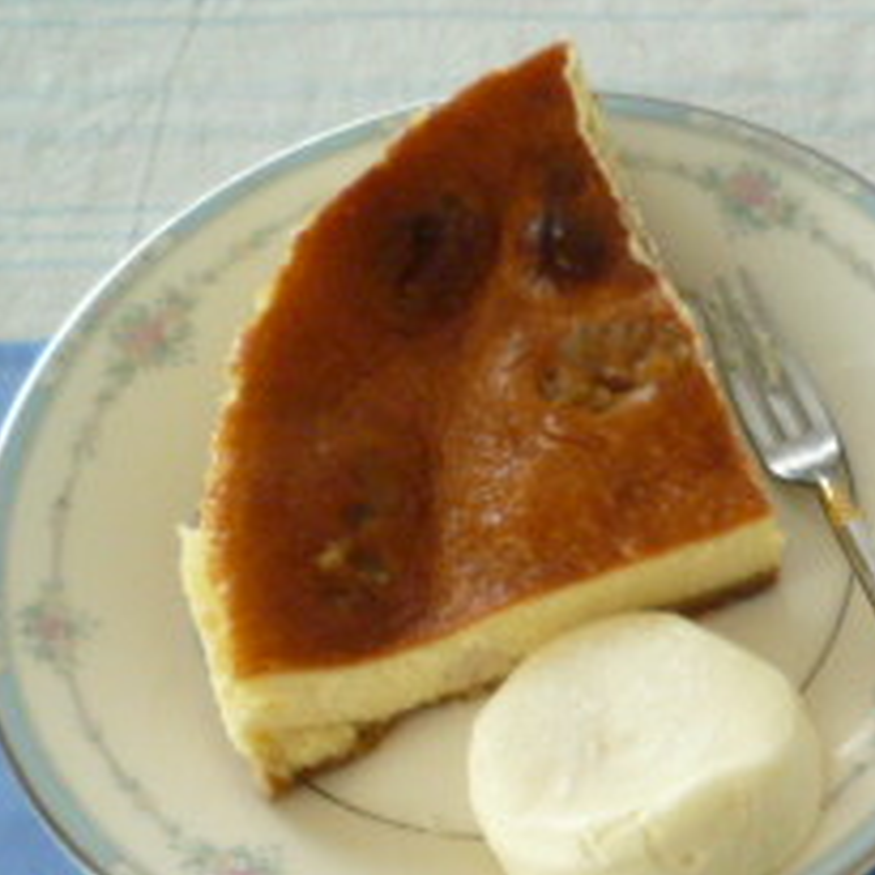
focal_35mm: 69
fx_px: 1973
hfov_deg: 22.9
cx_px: 1054
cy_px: 1016
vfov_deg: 23.2
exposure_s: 1/30
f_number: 2.8
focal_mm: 4.4
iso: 400
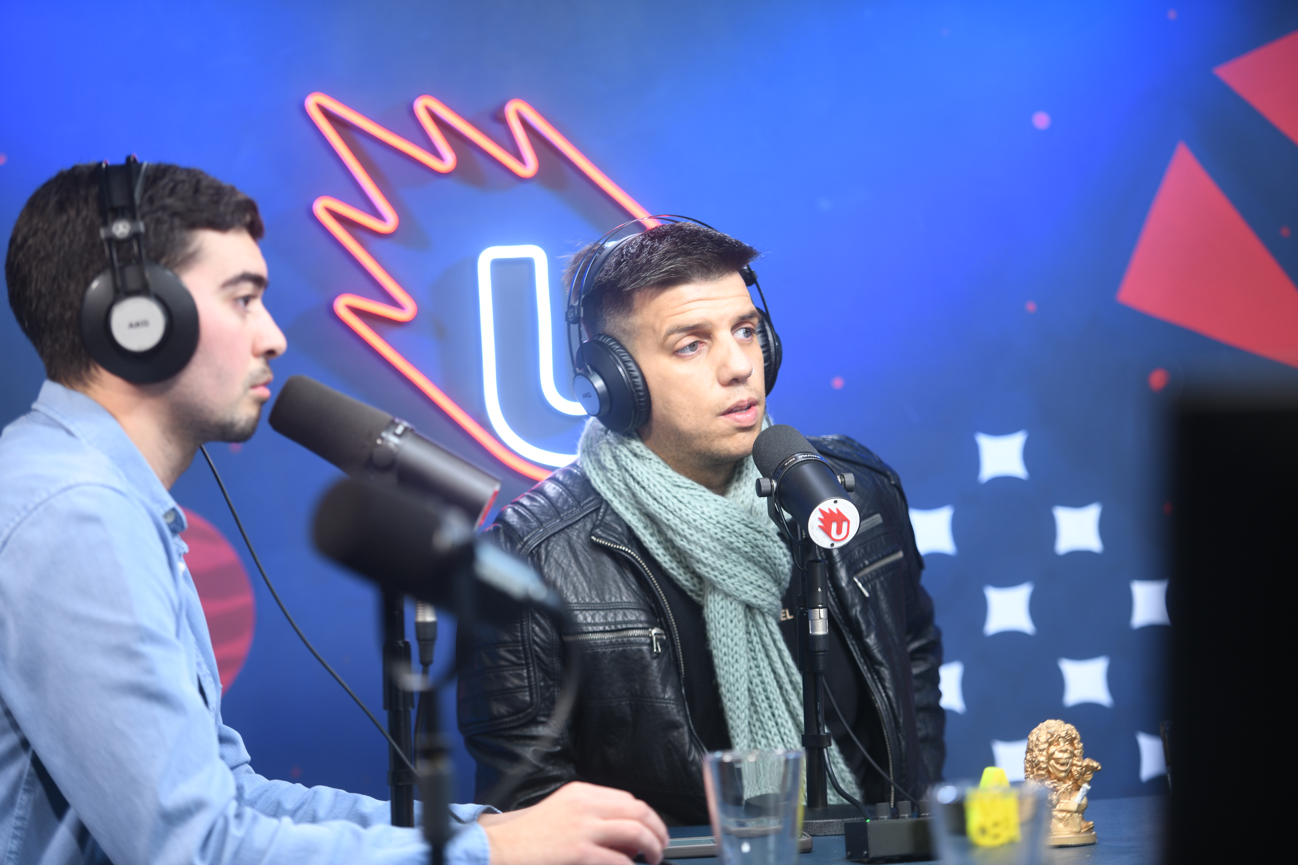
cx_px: 649
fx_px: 4326
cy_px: 432
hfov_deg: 17.1
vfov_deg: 11.4
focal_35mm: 120
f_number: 2.8
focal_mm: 120
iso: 320
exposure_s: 1/60
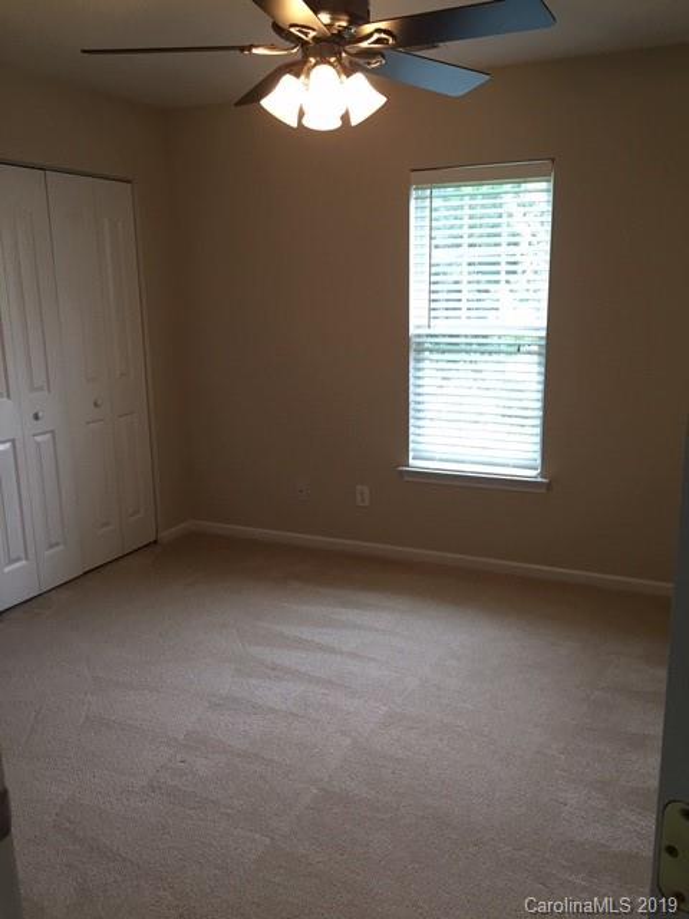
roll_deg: +0.8
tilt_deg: -13.4
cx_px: 344
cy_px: 460
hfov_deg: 48.2
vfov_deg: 61.7
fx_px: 770
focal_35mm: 29
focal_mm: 4.15
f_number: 2.2
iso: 40
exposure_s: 1/30
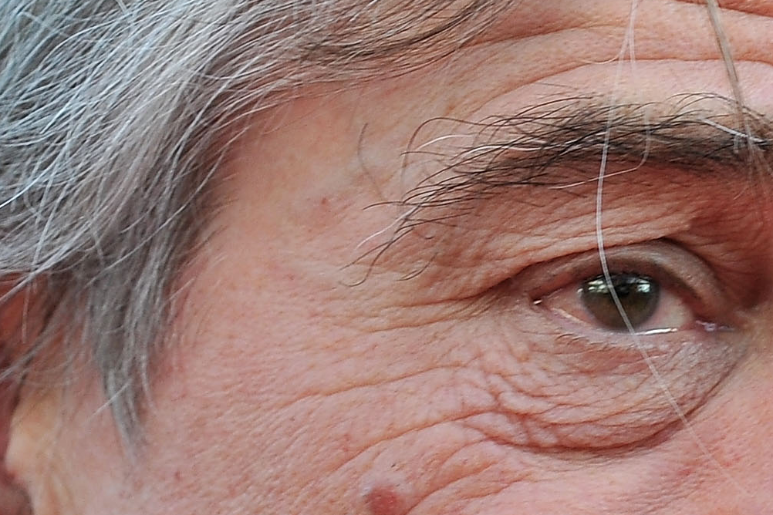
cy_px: 446
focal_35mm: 1273
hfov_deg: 1.6
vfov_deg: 1.1
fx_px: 27332
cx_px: 640
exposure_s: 1/320
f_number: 5
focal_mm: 300
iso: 640
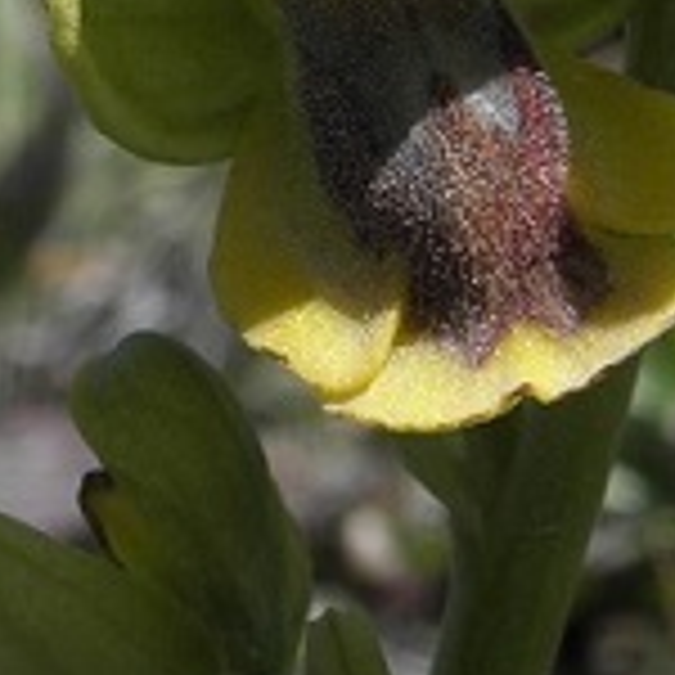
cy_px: 4
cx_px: 830
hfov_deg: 8.6
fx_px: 4434
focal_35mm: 201
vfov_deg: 8.7
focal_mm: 9.22
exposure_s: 1/400
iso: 64
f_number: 5.6
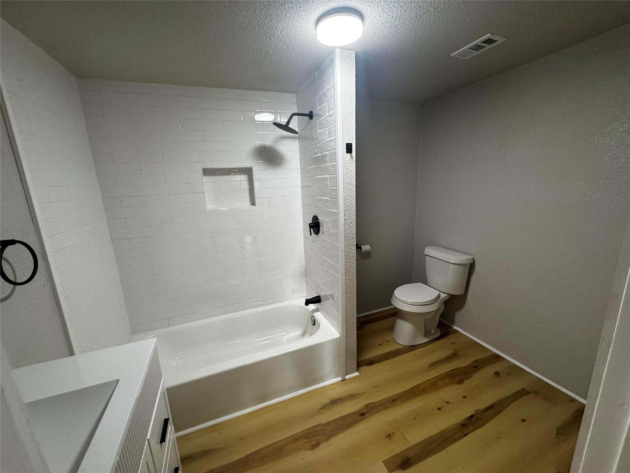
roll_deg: +2.6
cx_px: 315
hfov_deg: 102.1
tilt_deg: -13.0
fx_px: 255
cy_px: 236
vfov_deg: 85.7
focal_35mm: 14
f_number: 2.2
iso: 250
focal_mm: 2.22
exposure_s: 1/120
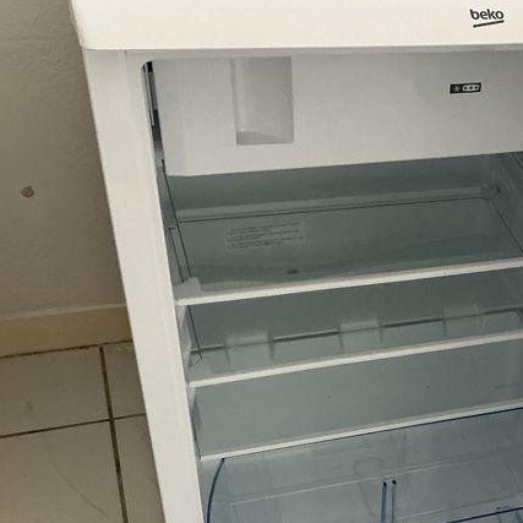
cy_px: 393
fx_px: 1026
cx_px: 572
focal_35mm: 60
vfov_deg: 28.2
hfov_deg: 26.4
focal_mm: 3
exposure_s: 1/60
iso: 100
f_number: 1.8
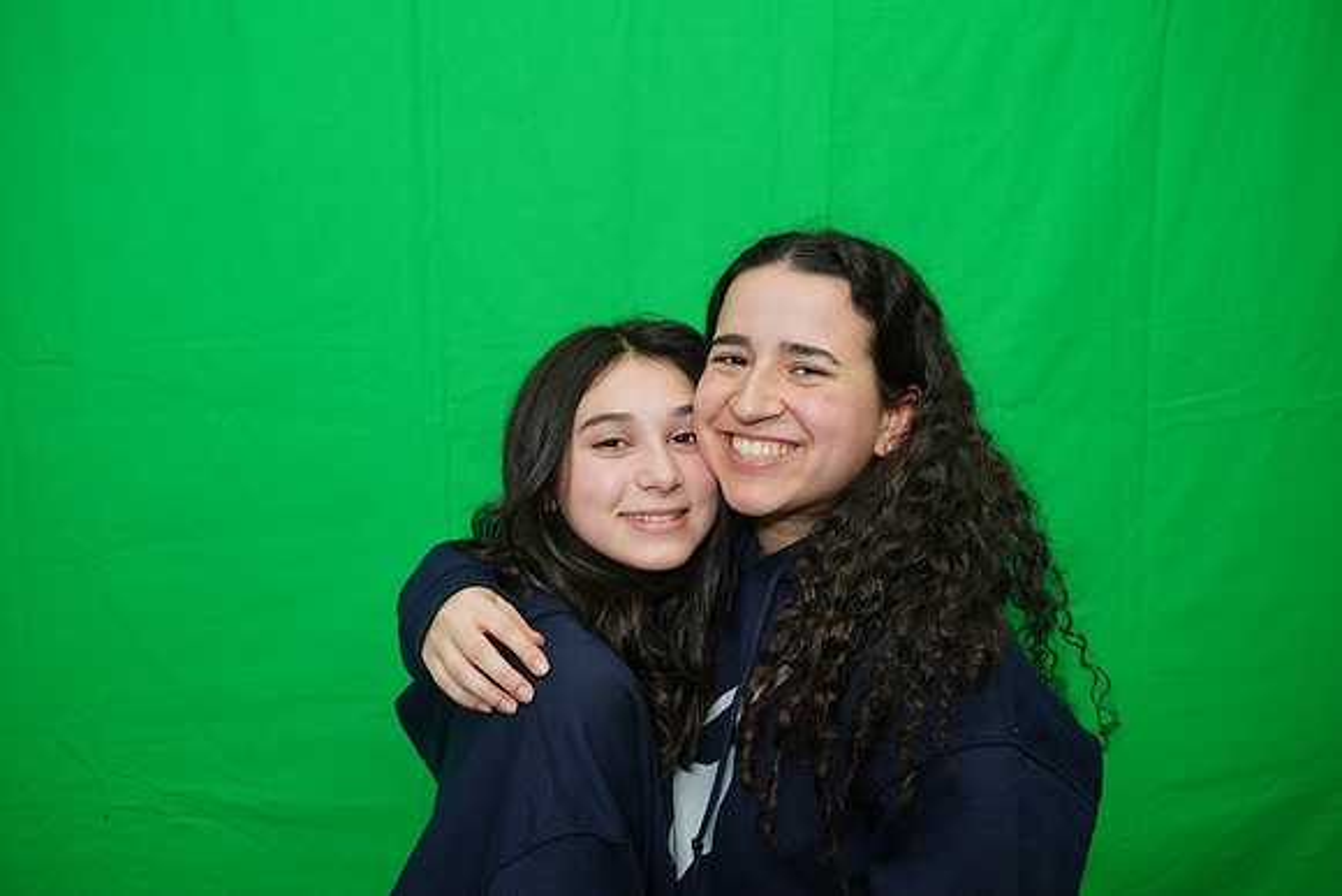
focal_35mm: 34
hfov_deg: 55.8
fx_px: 1268
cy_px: 448
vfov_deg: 38.9
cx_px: 671
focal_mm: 34
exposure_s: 1/125
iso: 400
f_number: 5.6
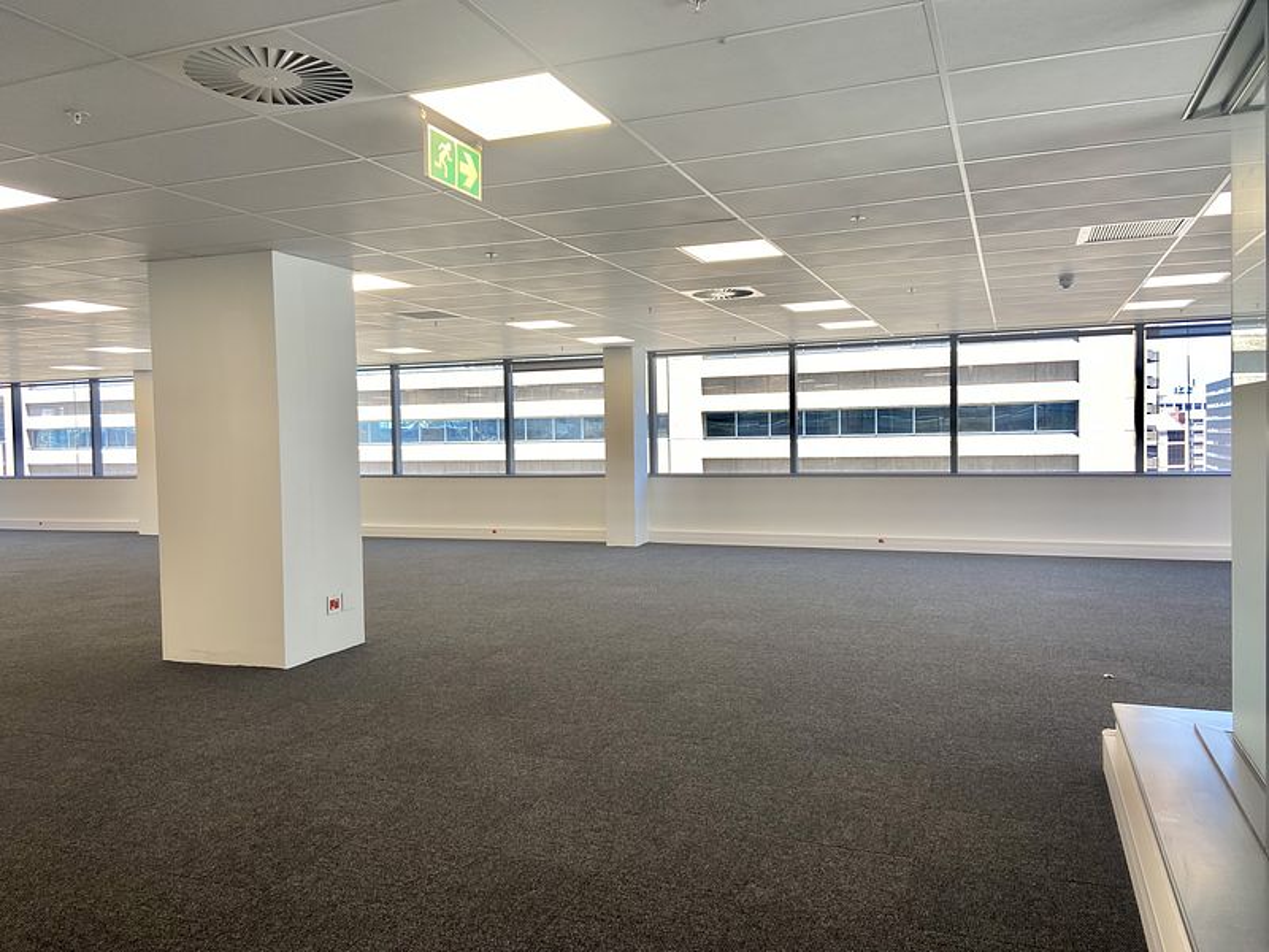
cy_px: 476
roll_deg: +0.2
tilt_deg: -1.9
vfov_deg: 53.1
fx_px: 953
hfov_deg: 67.3
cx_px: 634
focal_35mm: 26
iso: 40
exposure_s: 1/100
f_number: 1.8
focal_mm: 4.25
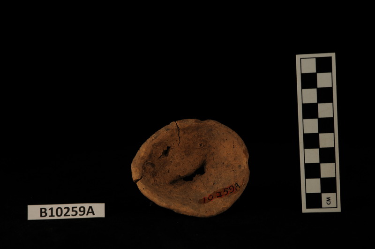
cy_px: 124
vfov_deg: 10.7
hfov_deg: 16.1
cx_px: 188
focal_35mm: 128
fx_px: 1326
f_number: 5.6
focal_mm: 85
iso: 200
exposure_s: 1/100
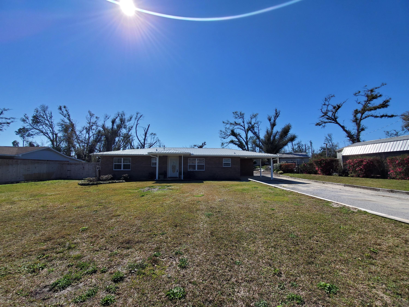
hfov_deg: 106.2
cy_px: 154
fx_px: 154
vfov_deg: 89.9
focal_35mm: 13
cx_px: 204
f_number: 2.2
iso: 50
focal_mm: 1.8
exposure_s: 1/1413
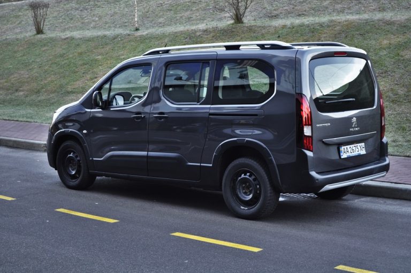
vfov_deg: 20.6
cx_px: 206
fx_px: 753
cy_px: 136
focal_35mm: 66
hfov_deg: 30.5
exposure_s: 1/90
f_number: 5.3
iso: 400
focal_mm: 44
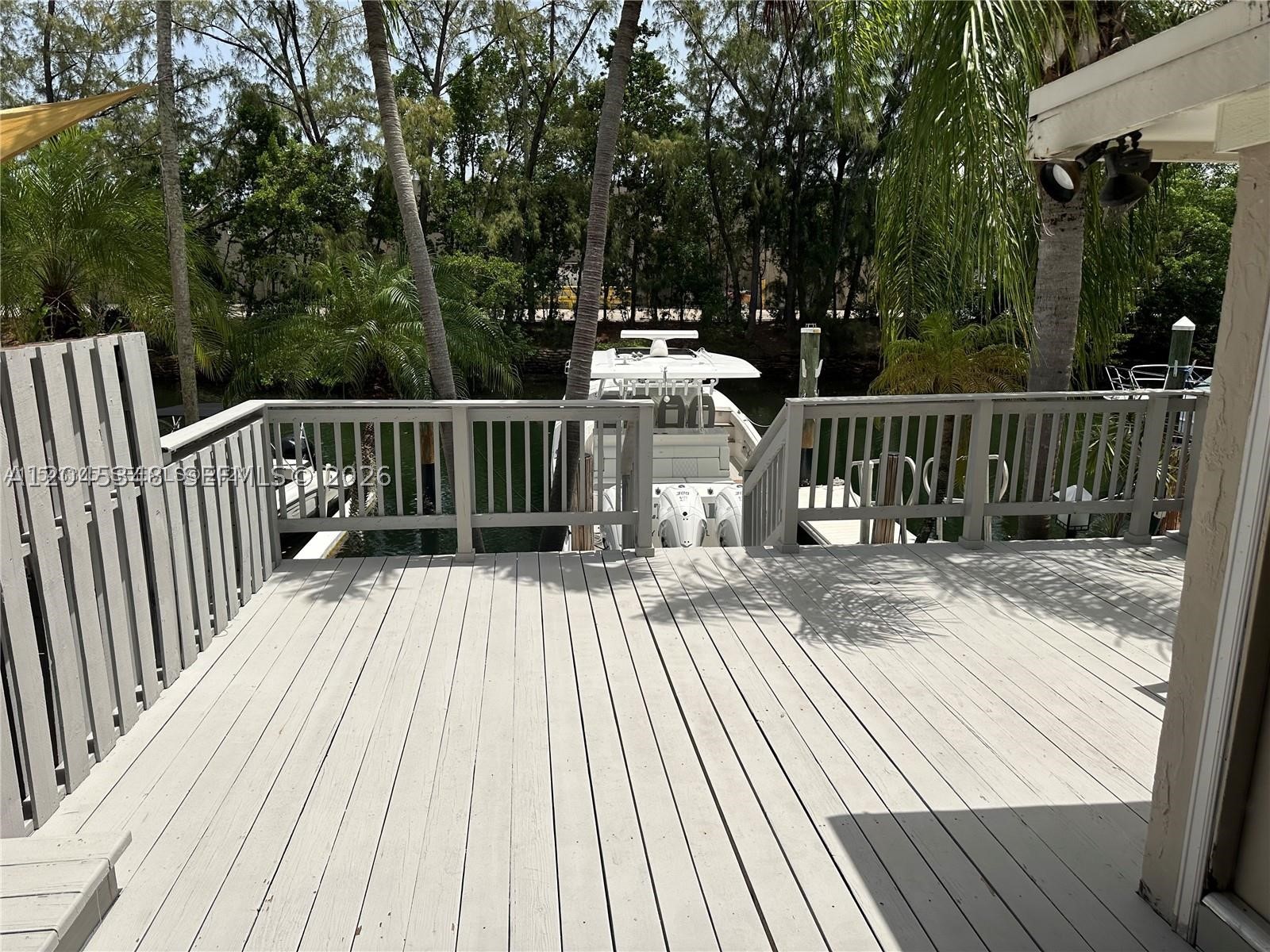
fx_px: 881
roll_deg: -0.3
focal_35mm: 24
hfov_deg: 71.6
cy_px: 476
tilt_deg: -12.9
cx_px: 635
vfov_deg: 56.8
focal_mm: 6.86
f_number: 1.78
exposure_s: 1/4184
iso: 80
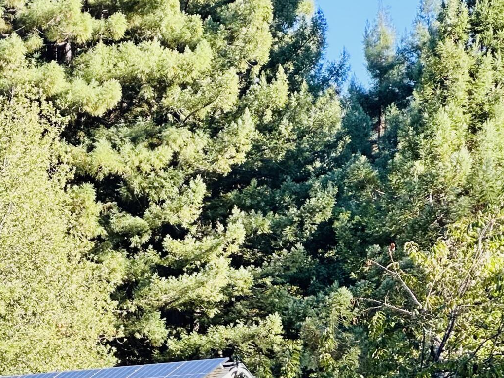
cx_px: -139
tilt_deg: +5.7
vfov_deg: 6.5
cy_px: 507
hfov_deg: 8.6
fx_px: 3291
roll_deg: -1.2
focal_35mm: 226
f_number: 2.8
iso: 32
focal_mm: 9
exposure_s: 1/99
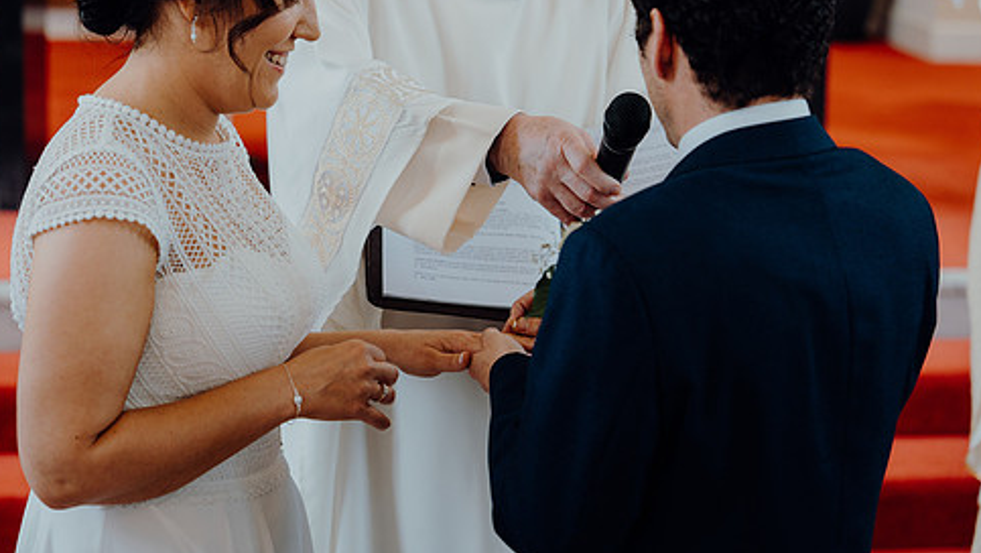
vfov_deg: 13.7
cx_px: 445
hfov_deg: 24.2
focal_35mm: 88
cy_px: 174
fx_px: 2290
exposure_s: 1/200
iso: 500
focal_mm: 70
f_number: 2.8
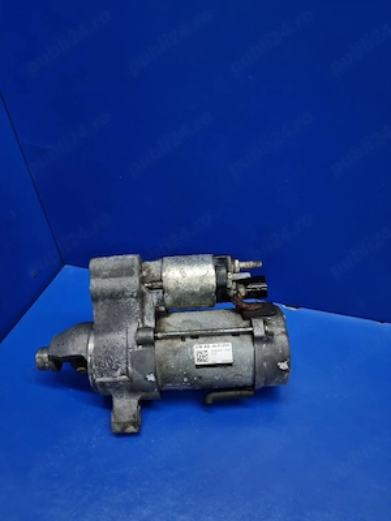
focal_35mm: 24
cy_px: 260
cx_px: 196
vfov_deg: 71.6
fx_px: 361
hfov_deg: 56.8
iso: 250
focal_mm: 6.7
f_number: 1.8
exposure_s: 1/50
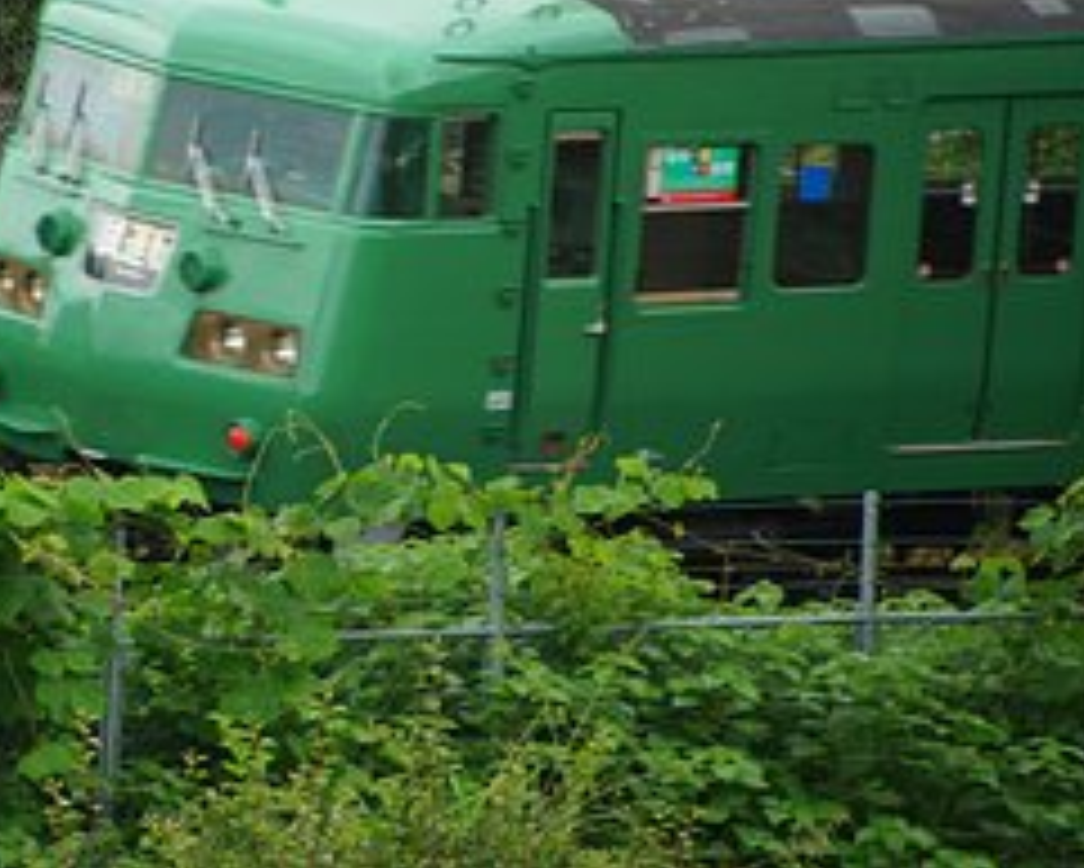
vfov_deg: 2.6
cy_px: 106
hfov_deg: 3.2
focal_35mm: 597
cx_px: 252
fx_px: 19161
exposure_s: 1/320
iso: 640
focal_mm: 300
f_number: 5.6
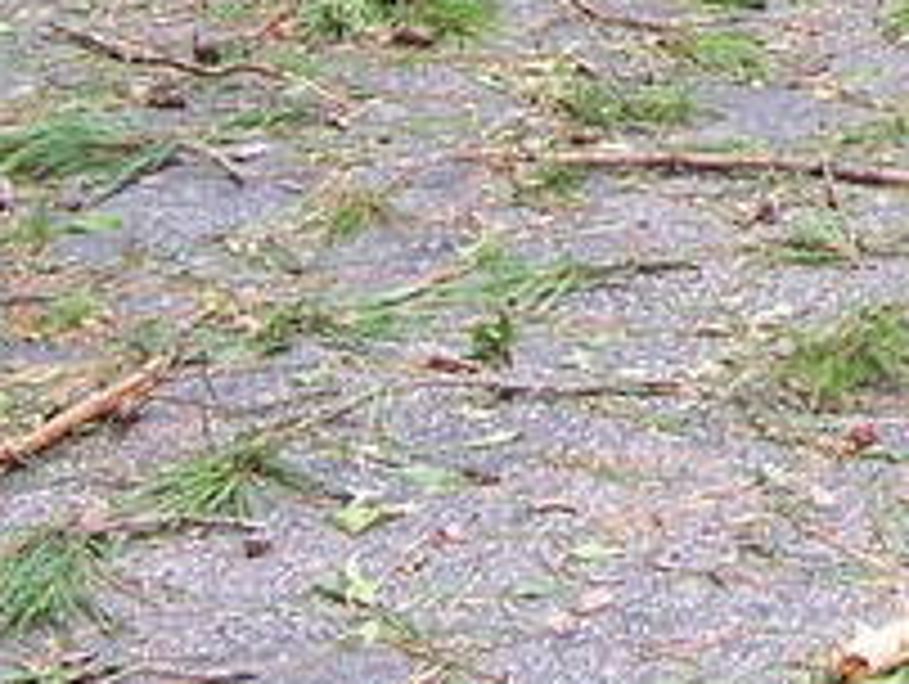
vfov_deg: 10.7
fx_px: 3470
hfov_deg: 14.0
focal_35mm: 132
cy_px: -441
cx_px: 1368
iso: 80
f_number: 3.4
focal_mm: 5.5
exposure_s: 1/125
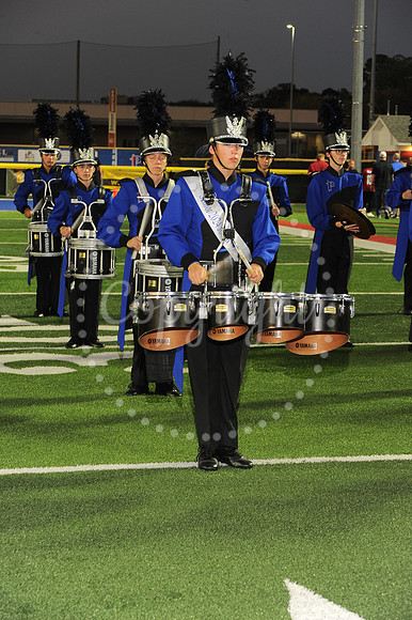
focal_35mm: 85
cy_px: 310
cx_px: 206
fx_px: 1461
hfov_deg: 16.1
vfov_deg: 23.9
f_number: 6.3
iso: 1000
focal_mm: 85
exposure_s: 1/80
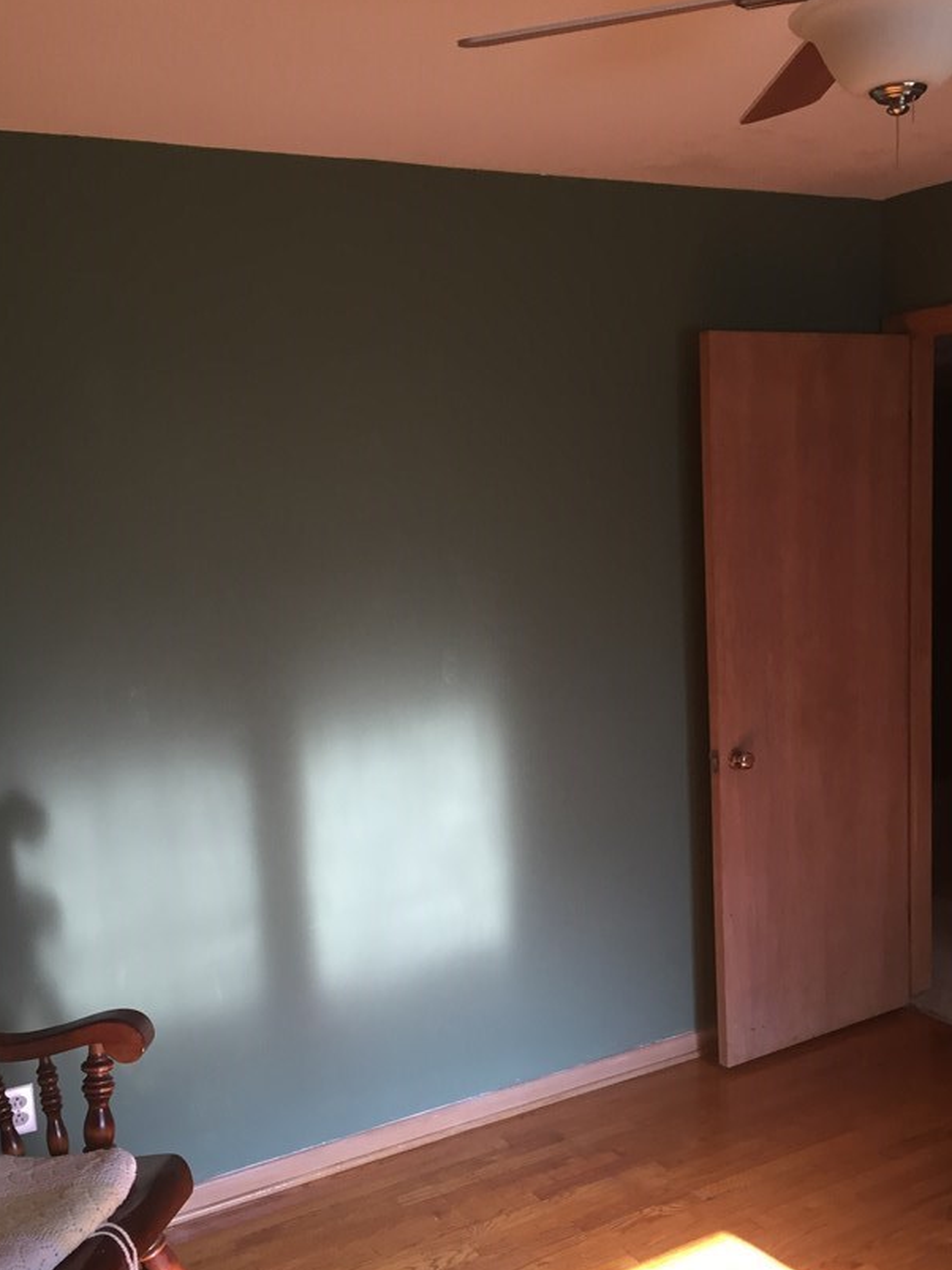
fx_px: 1357
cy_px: 750
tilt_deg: -9.9
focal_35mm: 37
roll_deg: +2.3
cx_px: 523
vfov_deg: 49.9
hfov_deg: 38.6
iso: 32
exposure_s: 1/30
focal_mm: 4.15
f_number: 2.2
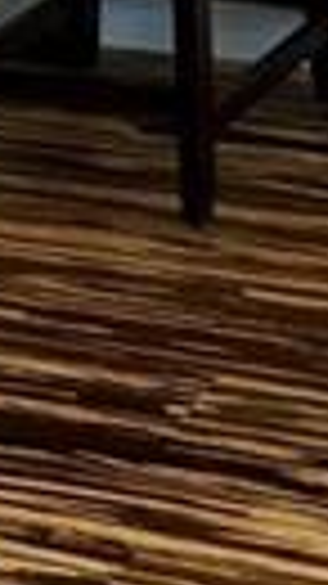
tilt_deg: -10.1
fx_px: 2895
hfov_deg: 6.5
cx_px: 148
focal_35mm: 187
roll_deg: +3.6
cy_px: -418
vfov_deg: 10.9
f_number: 2.2
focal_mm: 4.15
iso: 32
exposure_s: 1/30
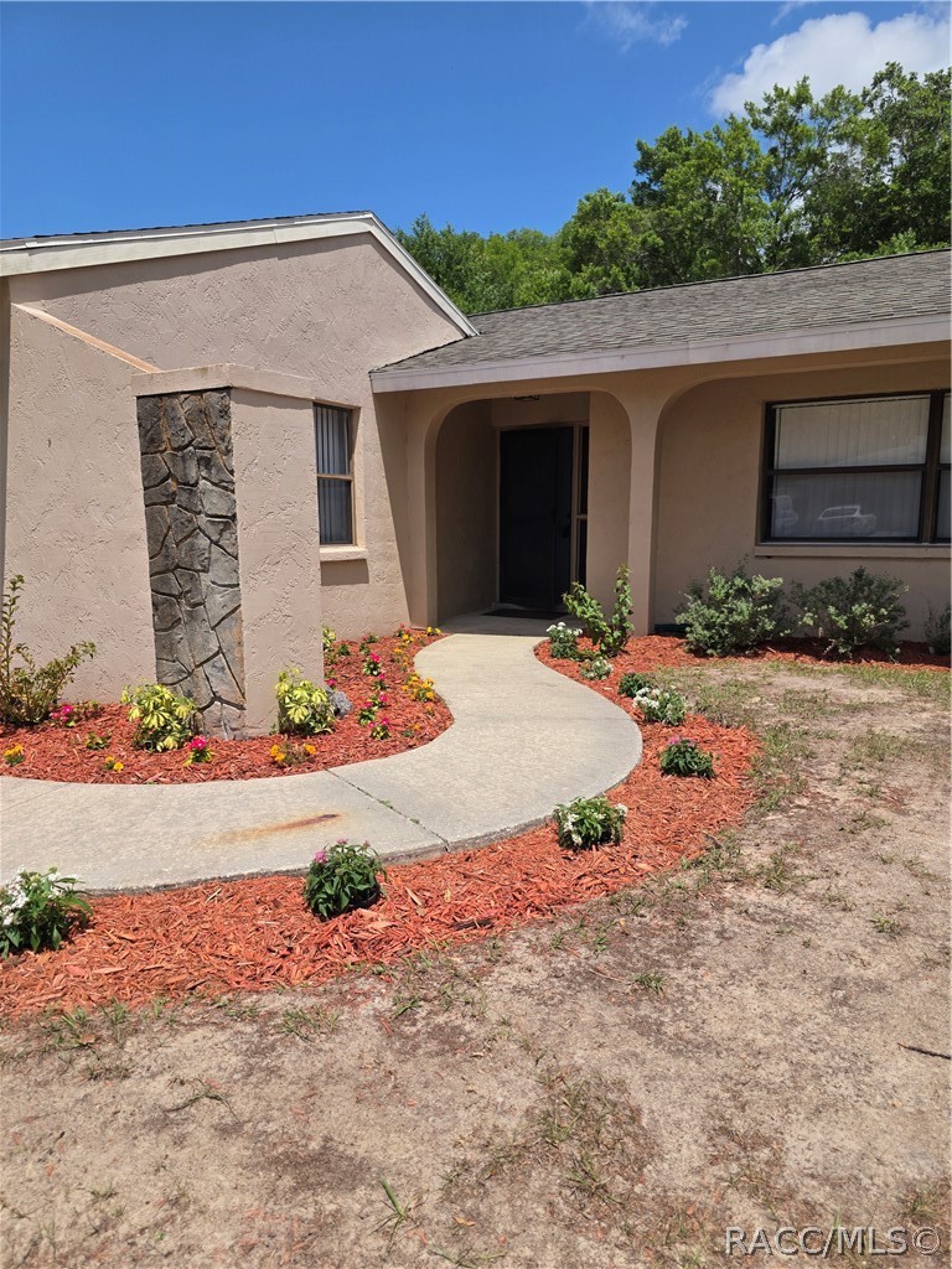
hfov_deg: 58.9
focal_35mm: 23
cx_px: 476
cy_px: 634
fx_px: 843
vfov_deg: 73.9
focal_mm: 6.3
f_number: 1.7
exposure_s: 1/7333
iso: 80
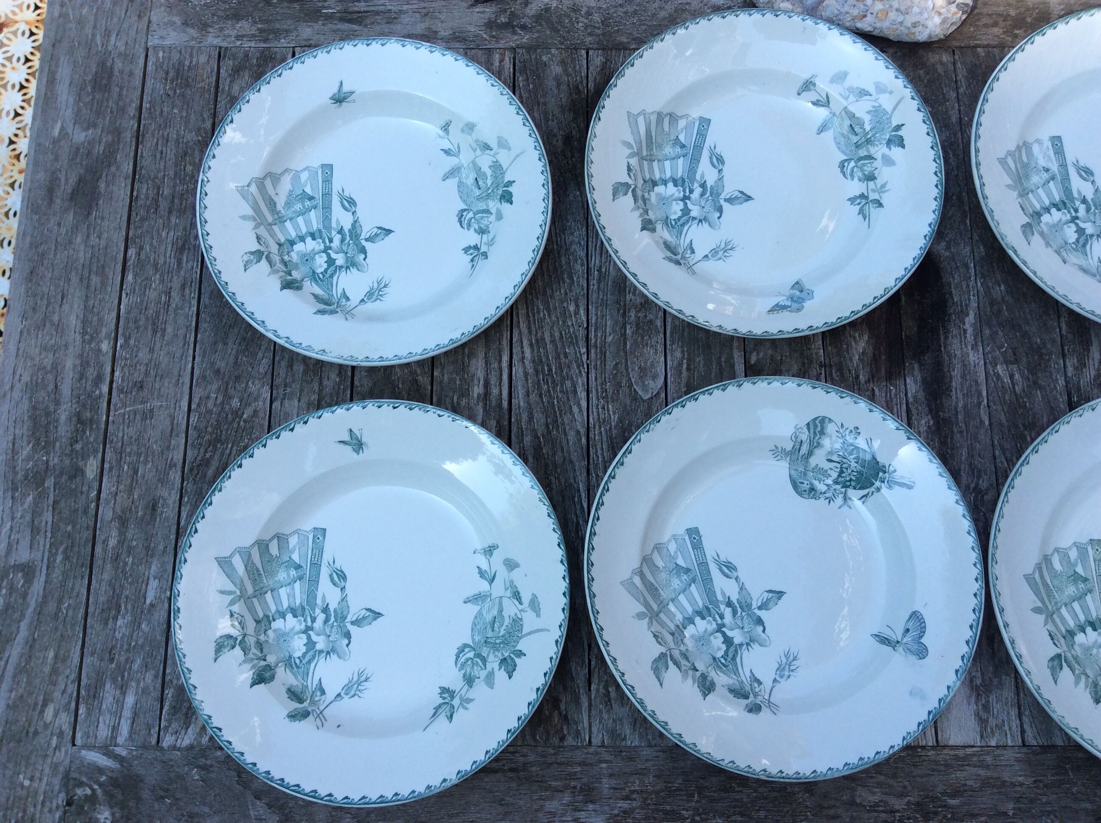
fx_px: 1016
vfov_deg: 44.1
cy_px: 412
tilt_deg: -74.8
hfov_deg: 56.9
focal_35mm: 32
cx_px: 550
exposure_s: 1/403
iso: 32
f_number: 2.4
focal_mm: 3.3
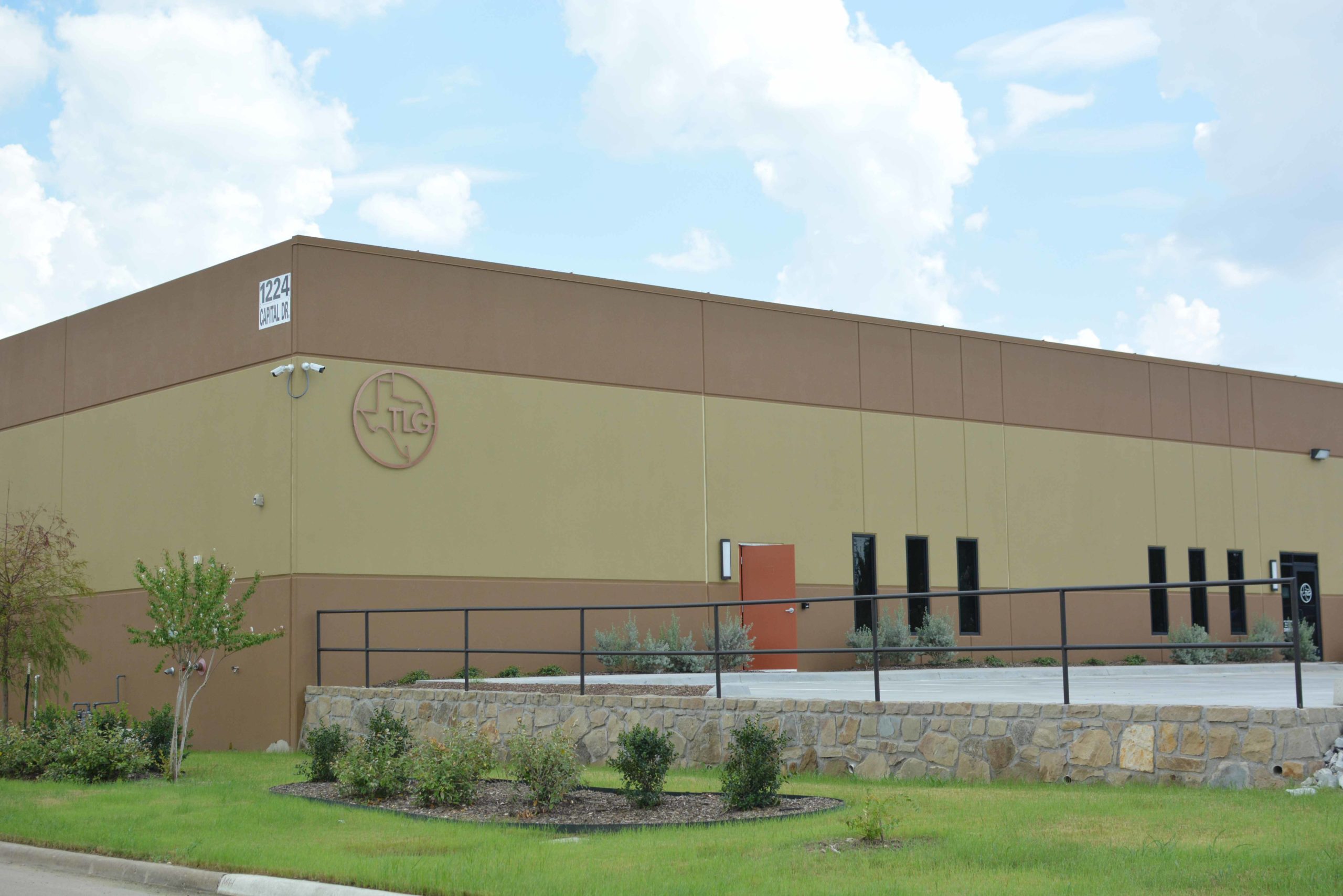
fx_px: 1959
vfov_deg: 25.8
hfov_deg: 37.8
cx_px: 672
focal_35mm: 52
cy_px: 448
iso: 500
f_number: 3.5
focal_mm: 35
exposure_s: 1/4000
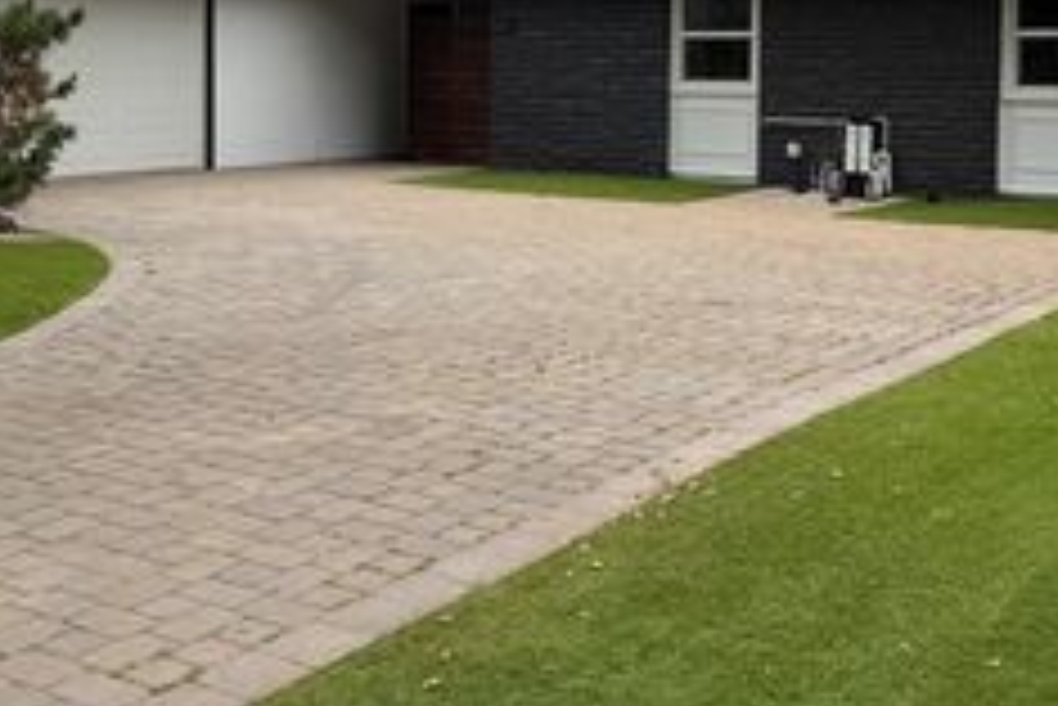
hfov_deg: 37.4
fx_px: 1559
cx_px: 468
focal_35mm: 53
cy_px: 115
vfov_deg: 25.0
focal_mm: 6.76
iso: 80
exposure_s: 1/5319
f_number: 1.78
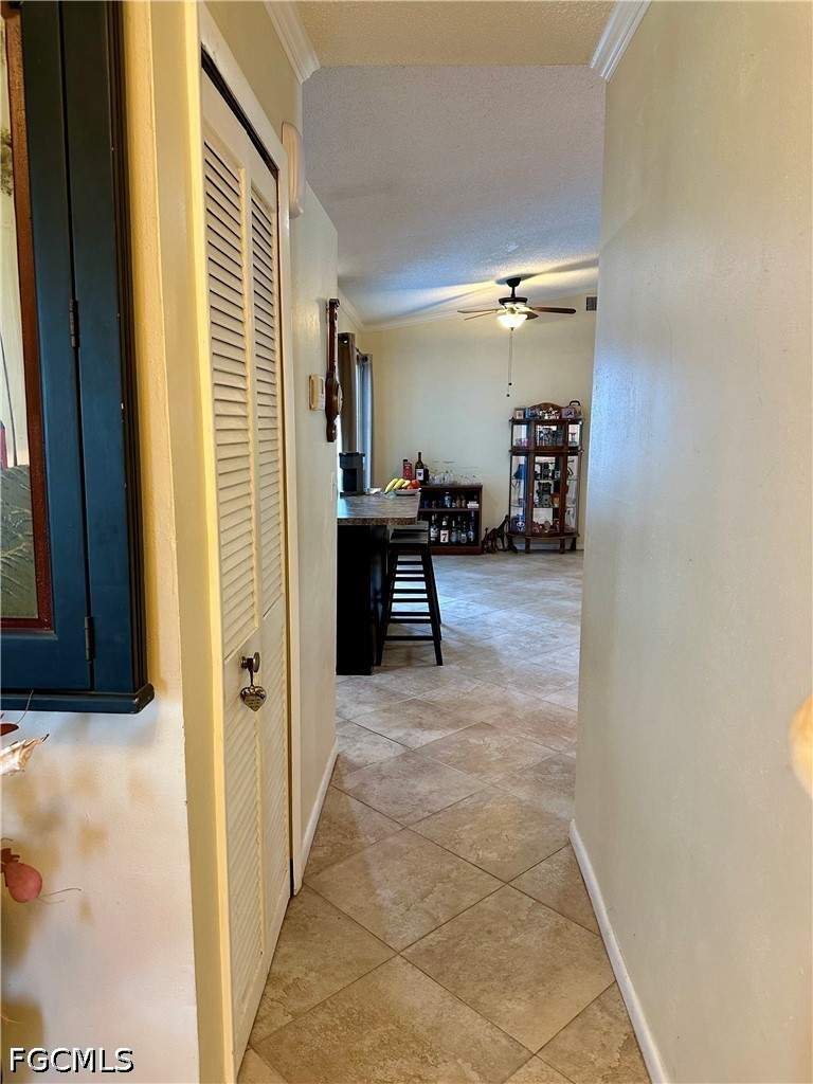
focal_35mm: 24
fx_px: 752
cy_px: 542
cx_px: 406
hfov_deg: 56.8
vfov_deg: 71.6
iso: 250
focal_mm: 6.86
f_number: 1.78
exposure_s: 1/60
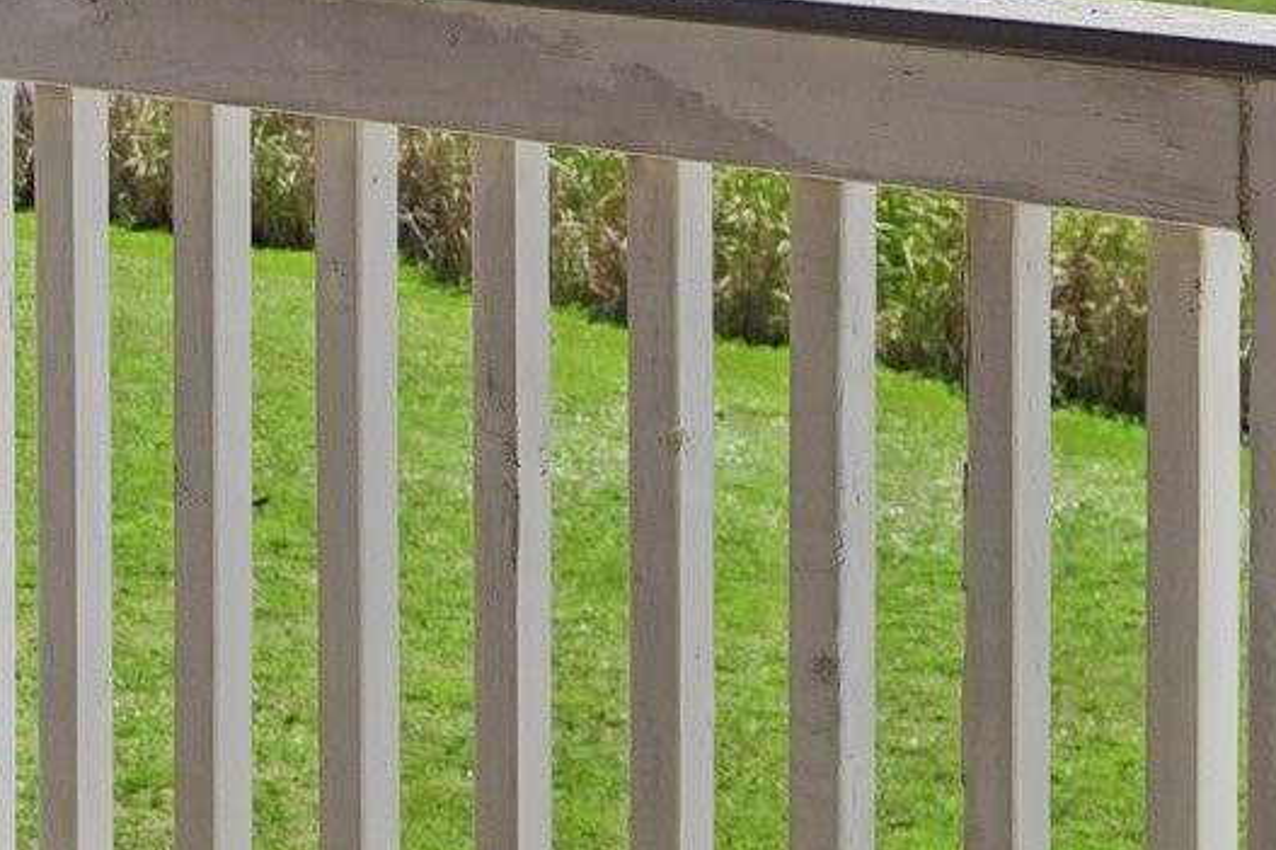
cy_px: -493
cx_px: -816
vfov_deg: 7.8
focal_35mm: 171
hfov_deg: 11.4
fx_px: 6059
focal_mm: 44
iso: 500
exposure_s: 1/2000
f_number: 8
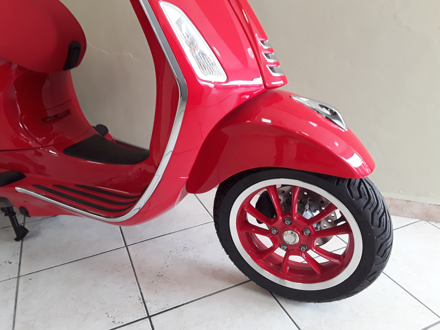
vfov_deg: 51.4
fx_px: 343
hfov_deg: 65.3
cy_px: 165
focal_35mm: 27
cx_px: 220
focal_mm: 2.91
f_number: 1.9
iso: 80
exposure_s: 1/33
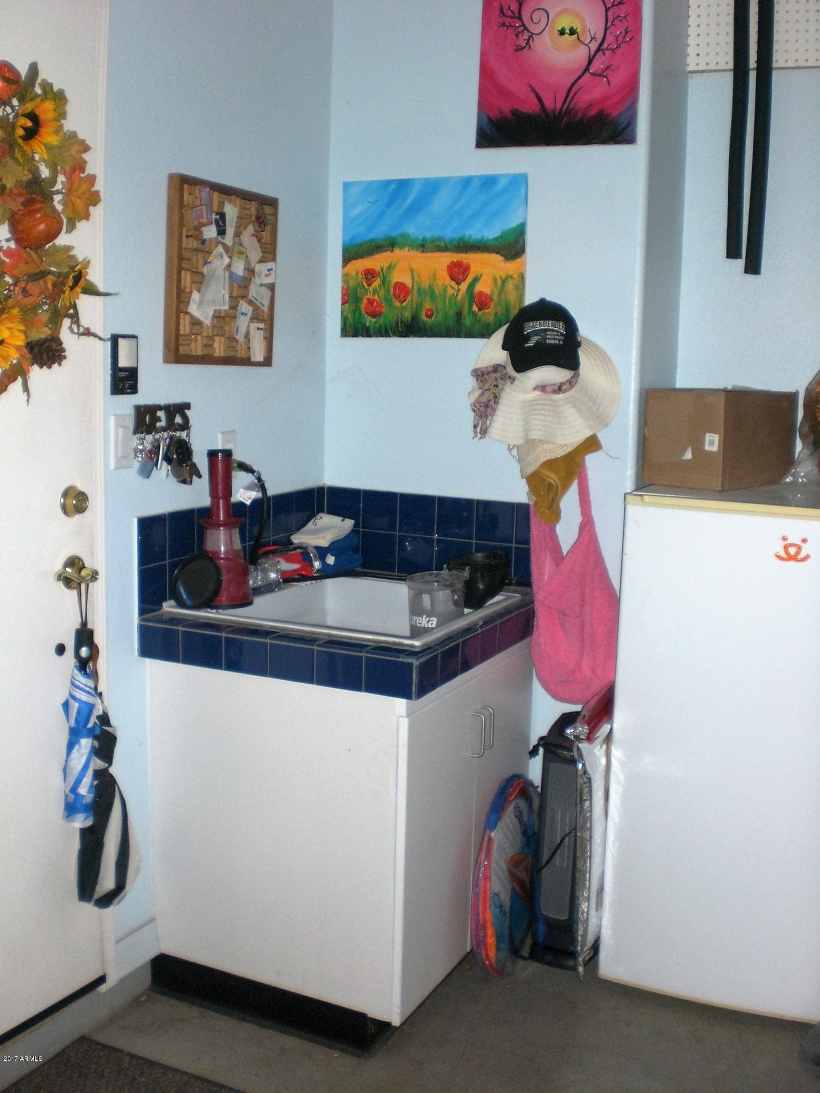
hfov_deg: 37.7
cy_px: 546
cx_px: 410
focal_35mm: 38
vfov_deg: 49.0
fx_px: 1200
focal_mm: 6.3
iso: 200
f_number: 3.1
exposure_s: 1/60
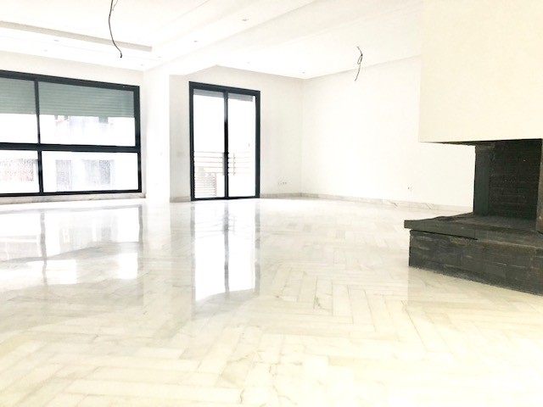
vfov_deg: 49.7
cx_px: 272
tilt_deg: -2.7
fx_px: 439
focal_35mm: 28
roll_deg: -1.1
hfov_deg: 63.4
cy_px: 204
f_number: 1.8
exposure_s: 1/30
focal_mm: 4
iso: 40
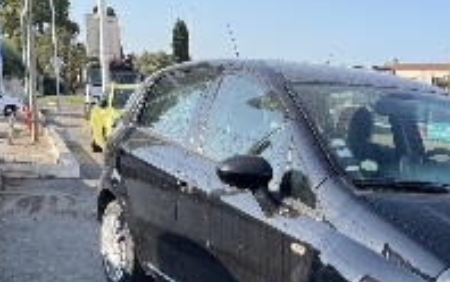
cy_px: 302
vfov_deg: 21.4
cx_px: 384
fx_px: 712
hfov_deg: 33.6
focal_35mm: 58
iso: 32
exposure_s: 1/1052
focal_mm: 4.2
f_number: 1.6
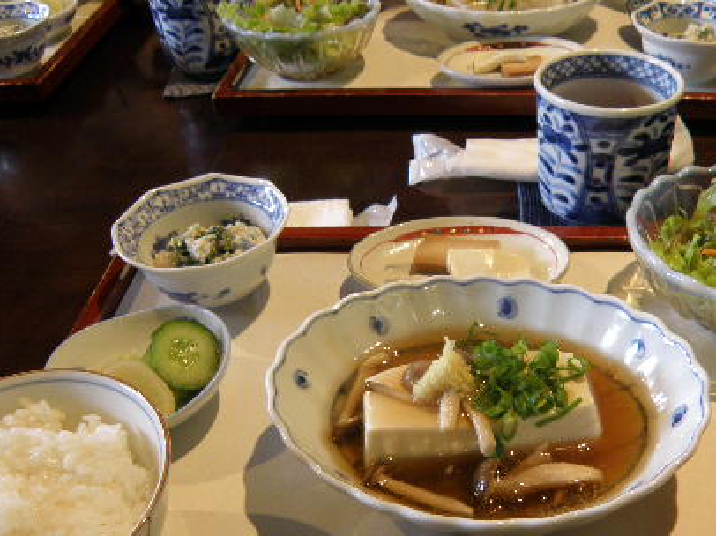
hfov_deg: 45.2
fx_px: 848
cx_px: 467
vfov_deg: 34.6
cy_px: 381
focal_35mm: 41
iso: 125
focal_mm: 4.6
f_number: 2.8
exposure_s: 1/10
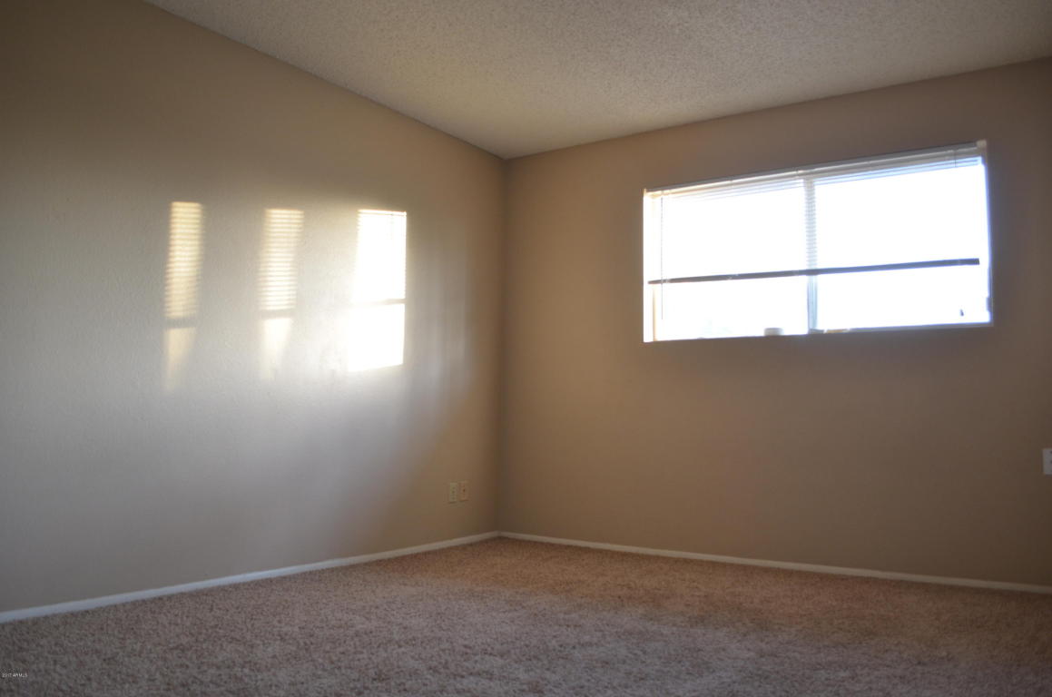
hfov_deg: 67.5
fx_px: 787
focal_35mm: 27
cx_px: 526
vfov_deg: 47.7
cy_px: 348
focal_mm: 18
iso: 500
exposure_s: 1/30
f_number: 3.5
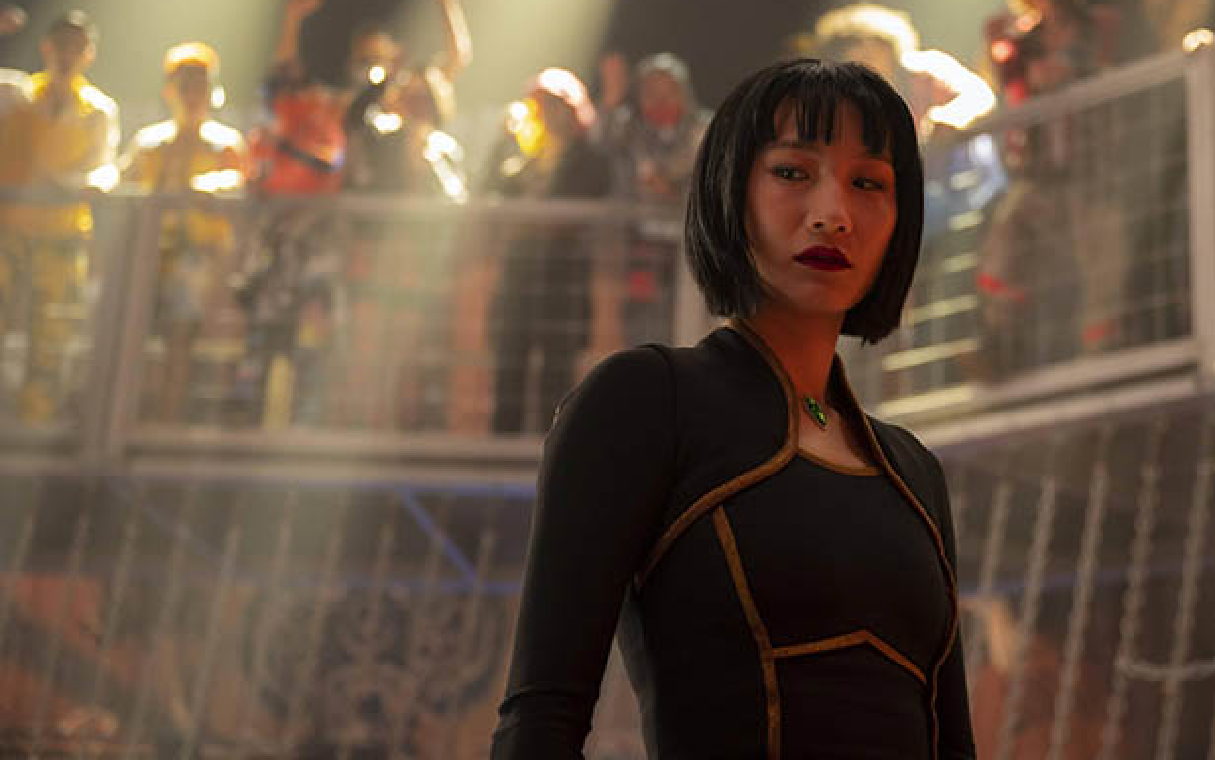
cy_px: 321
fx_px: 1722
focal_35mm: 52
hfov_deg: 38.8
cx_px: 673
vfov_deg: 24.9
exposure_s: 1/100
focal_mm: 45
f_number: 2.8
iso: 1600
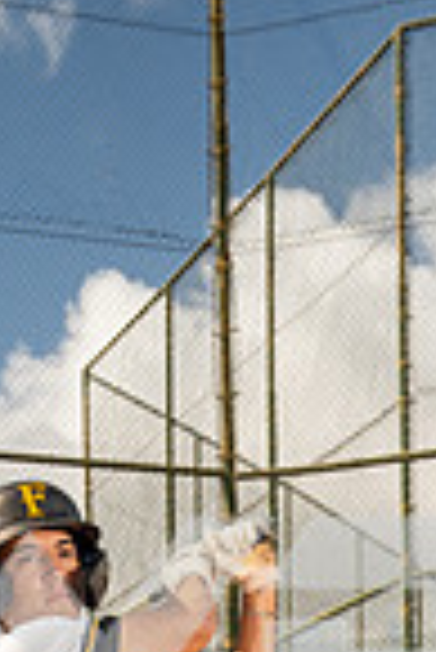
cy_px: 976
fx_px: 2193
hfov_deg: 11.4
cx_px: 220
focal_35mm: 121
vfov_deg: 15.6
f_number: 5.6
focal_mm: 39
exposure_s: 1/250
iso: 100
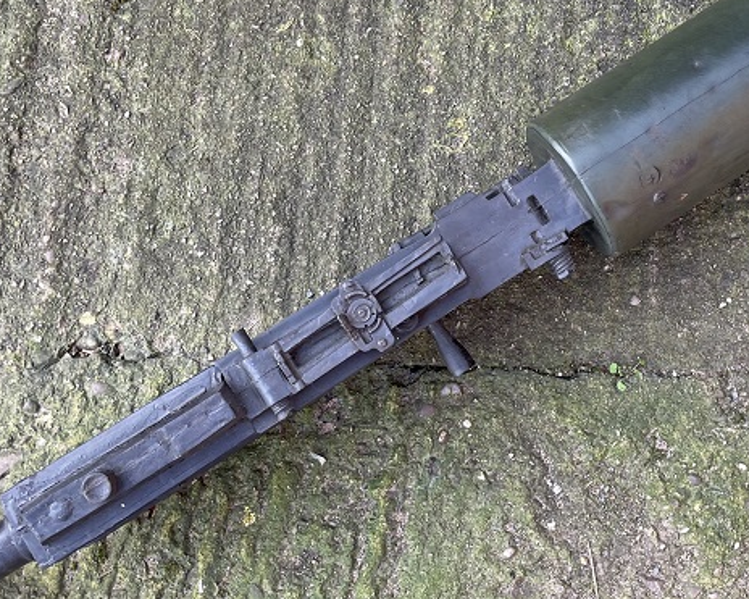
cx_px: 567
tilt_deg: -76.0
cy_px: 165
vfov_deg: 29.3
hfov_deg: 35.8
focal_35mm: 51
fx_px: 1130
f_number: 1.6
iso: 32
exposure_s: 1/266
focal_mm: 4.2
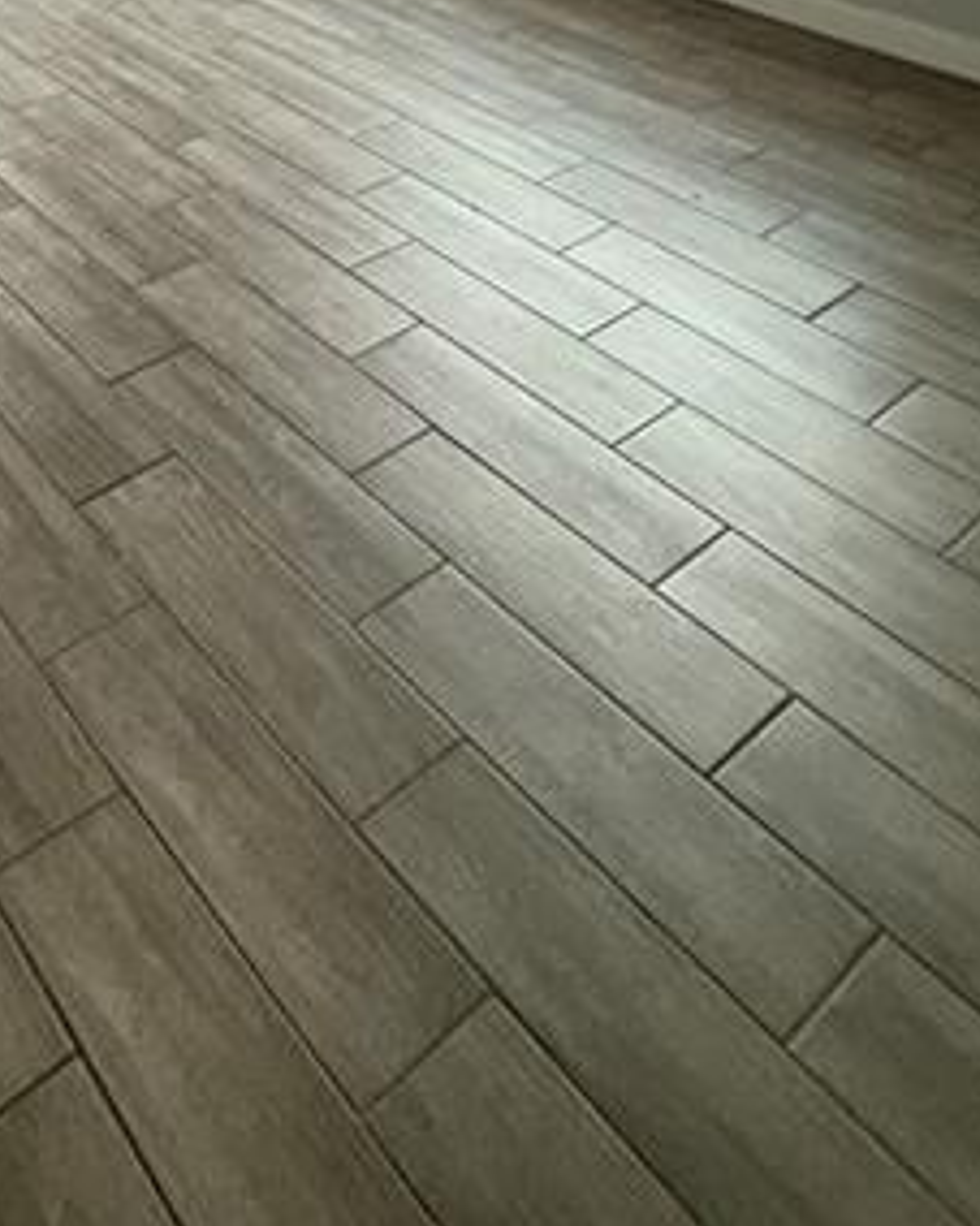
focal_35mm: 37
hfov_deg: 36.7
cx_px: 39
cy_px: -389
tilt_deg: -4.0
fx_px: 1342
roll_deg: +1.2
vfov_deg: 34.1
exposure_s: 1/120
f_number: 2.2
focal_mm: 2.22
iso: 400
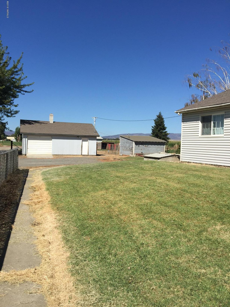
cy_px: 154
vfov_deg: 61.7
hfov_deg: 48.2
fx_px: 257
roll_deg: -2.3
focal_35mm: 29
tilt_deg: -1.3
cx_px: 115
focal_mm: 4.15
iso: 32
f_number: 2.2
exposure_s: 1/3300
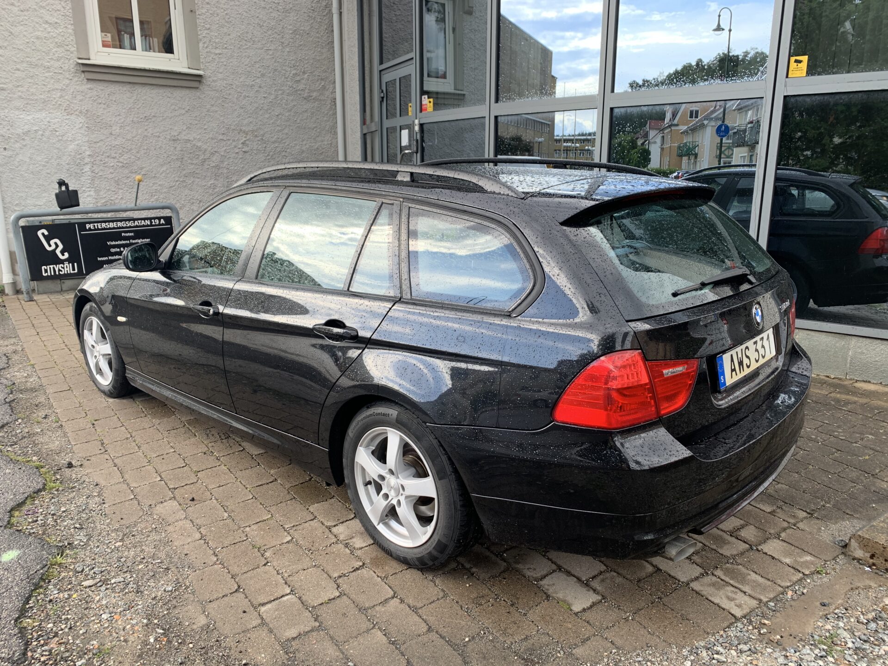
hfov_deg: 67.3
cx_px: 444
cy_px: 333
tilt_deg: -13.5
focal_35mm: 26
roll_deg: -0.1
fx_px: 667
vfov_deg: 53.1
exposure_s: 1/177
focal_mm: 4.25
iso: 25
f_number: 1.8
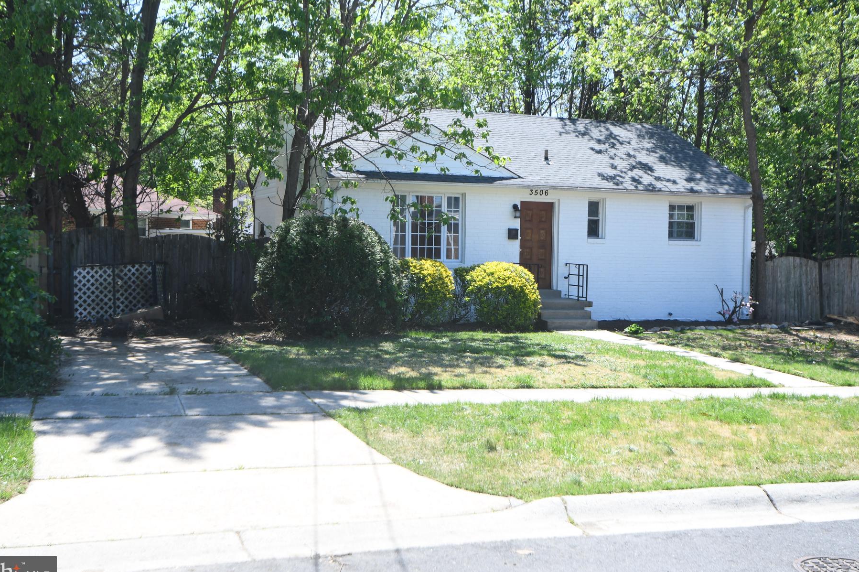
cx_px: 440
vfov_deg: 32.6
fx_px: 978
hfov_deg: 47.4
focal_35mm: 41
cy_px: 265
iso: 200
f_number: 9
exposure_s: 1/160
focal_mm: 24
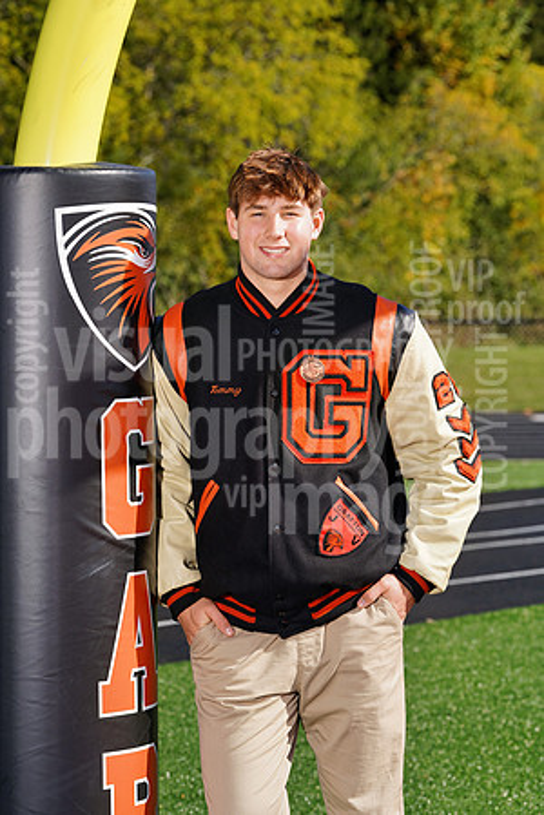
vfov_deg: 14.0
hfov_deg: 9.3
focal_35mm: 147
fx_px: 3332
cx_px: 272
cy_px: 408
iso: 100
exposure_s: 1/200
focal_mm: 147
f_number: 8
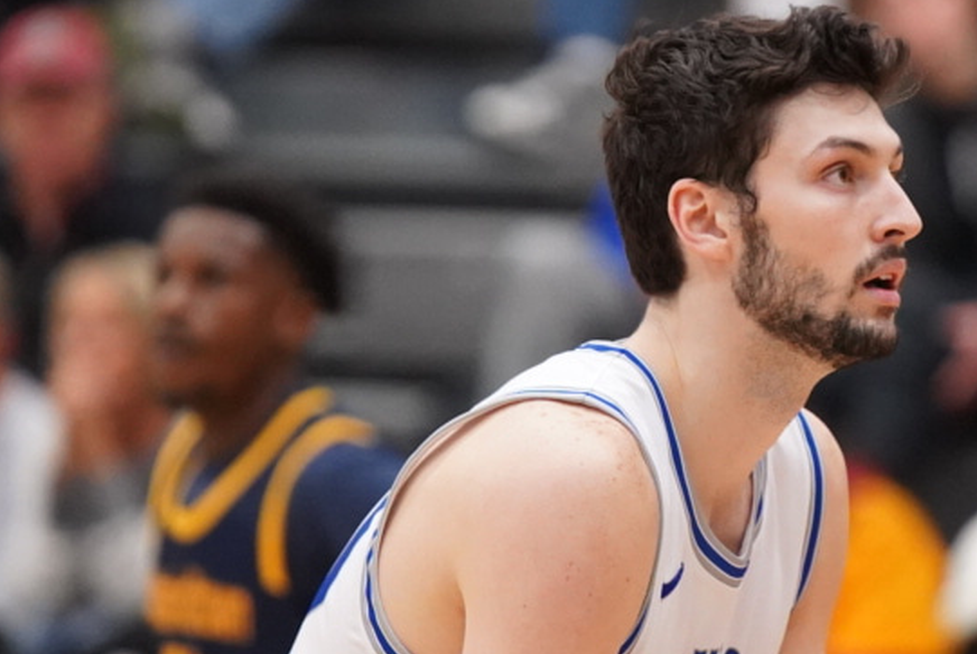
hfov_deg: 3.4
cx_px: 755
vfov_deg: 2.3
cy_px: 285
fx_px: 16219
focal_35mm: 597
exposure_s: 1/1000
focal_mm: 200
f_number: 2.8
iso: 6400
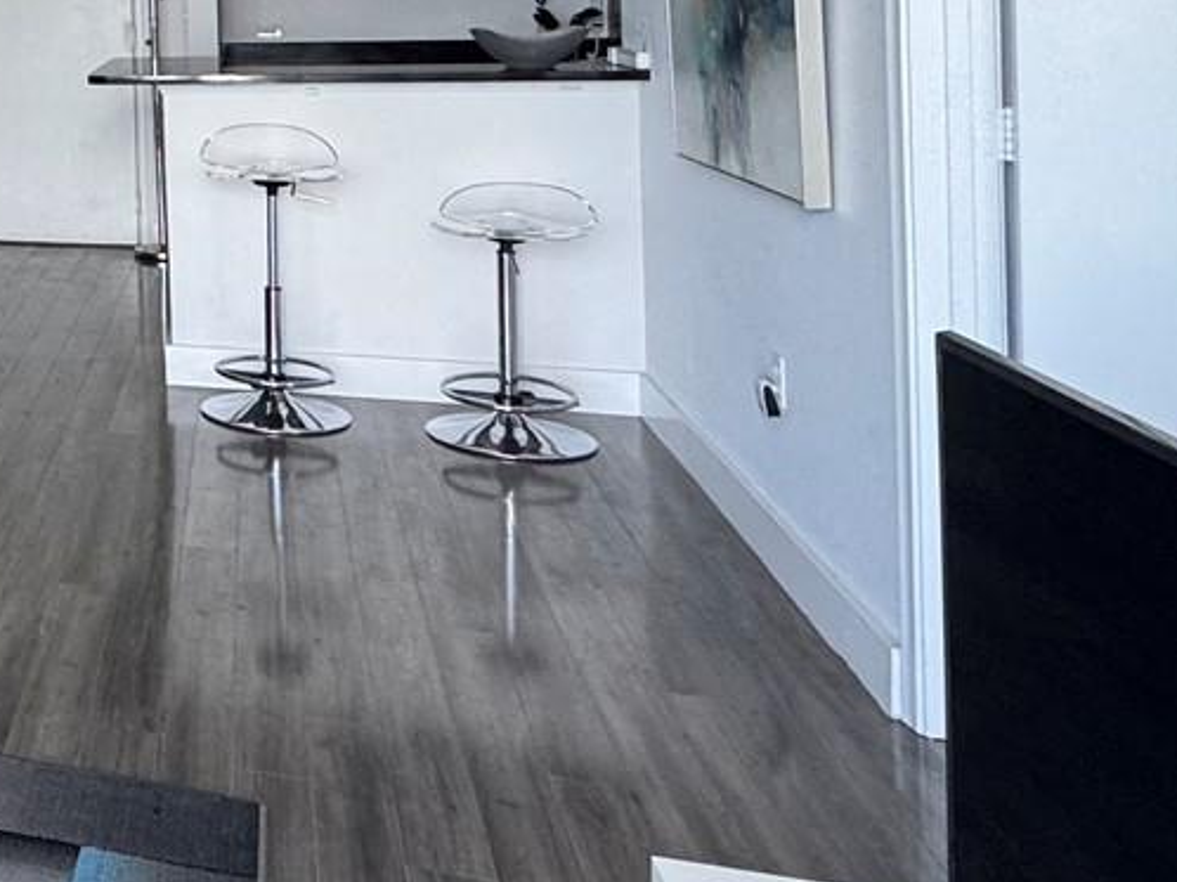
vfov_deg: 30.1
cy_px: 14
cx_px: -376
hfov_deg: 31.6
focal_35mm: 45
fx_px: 1529
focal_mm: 2.22
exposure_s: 1/99
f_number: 2.2
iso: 160
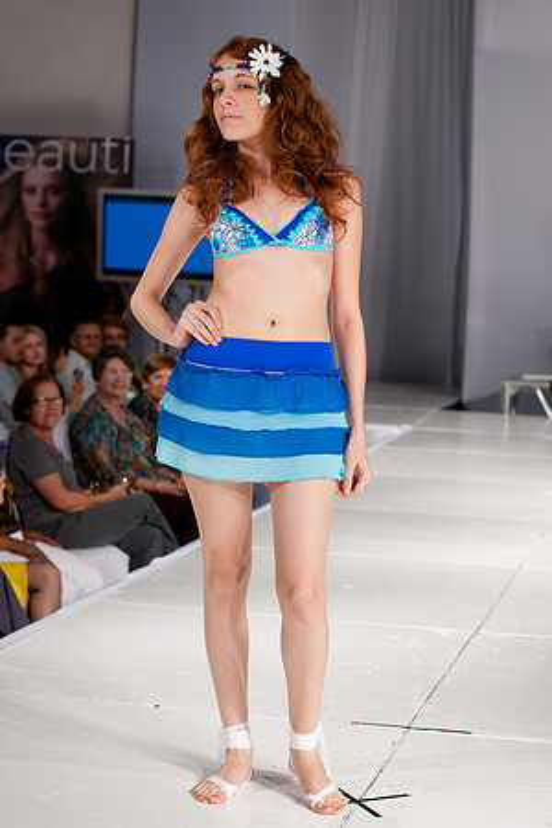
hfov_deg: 19.5
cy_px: 414
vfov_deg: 28.8
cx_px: 276
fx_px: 1610
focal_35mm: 70
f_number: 5
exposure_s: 1/125
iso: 200
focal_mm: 70
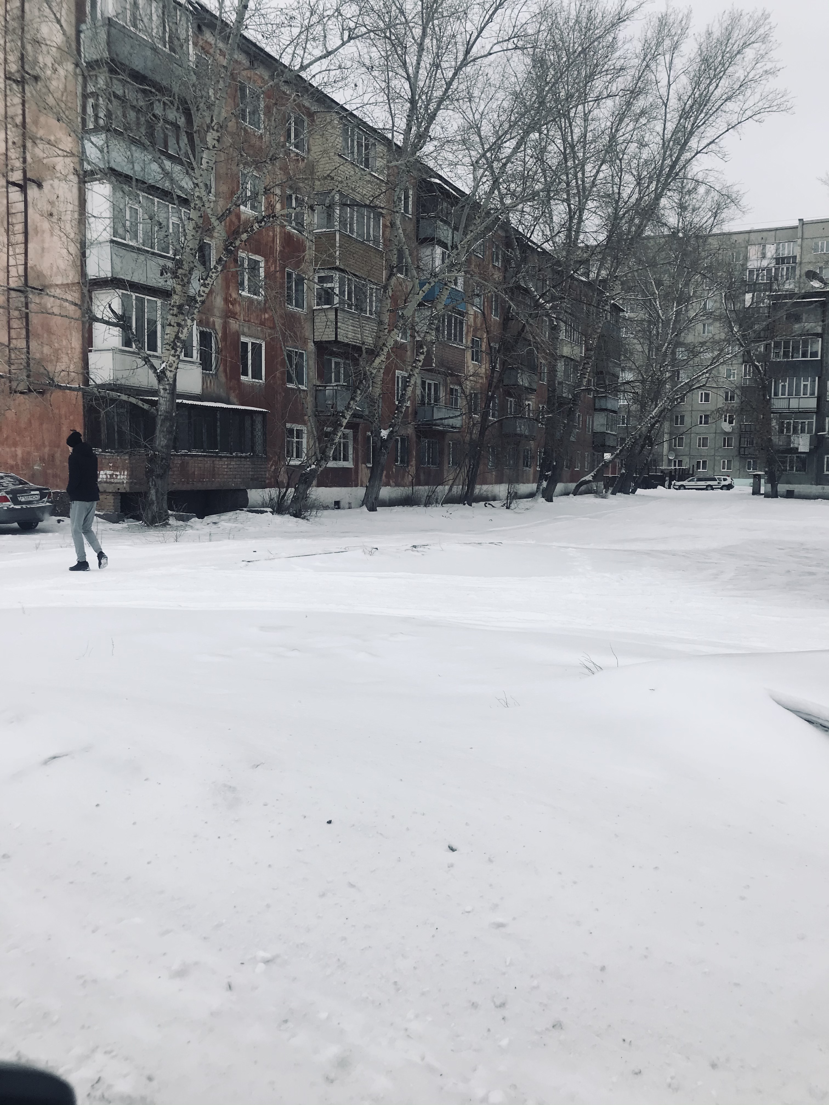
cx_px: 414
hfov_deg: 49.7
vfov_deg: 63.4
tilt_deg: -4.1
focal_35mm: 28
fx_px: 894
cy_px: 552
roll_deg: -2.3
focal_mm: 3.99
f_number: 1.8
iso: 20
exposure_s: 1/987
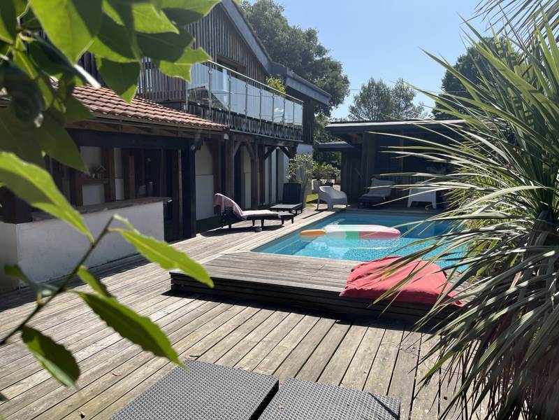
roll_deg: +0.8
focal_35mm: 26
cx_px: 280
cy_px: 210
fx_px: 420
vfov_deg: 53.1
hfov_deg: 67.3
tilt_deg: -7.0
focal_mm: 5.1
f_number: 1.6
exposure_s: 1/3135
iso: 50
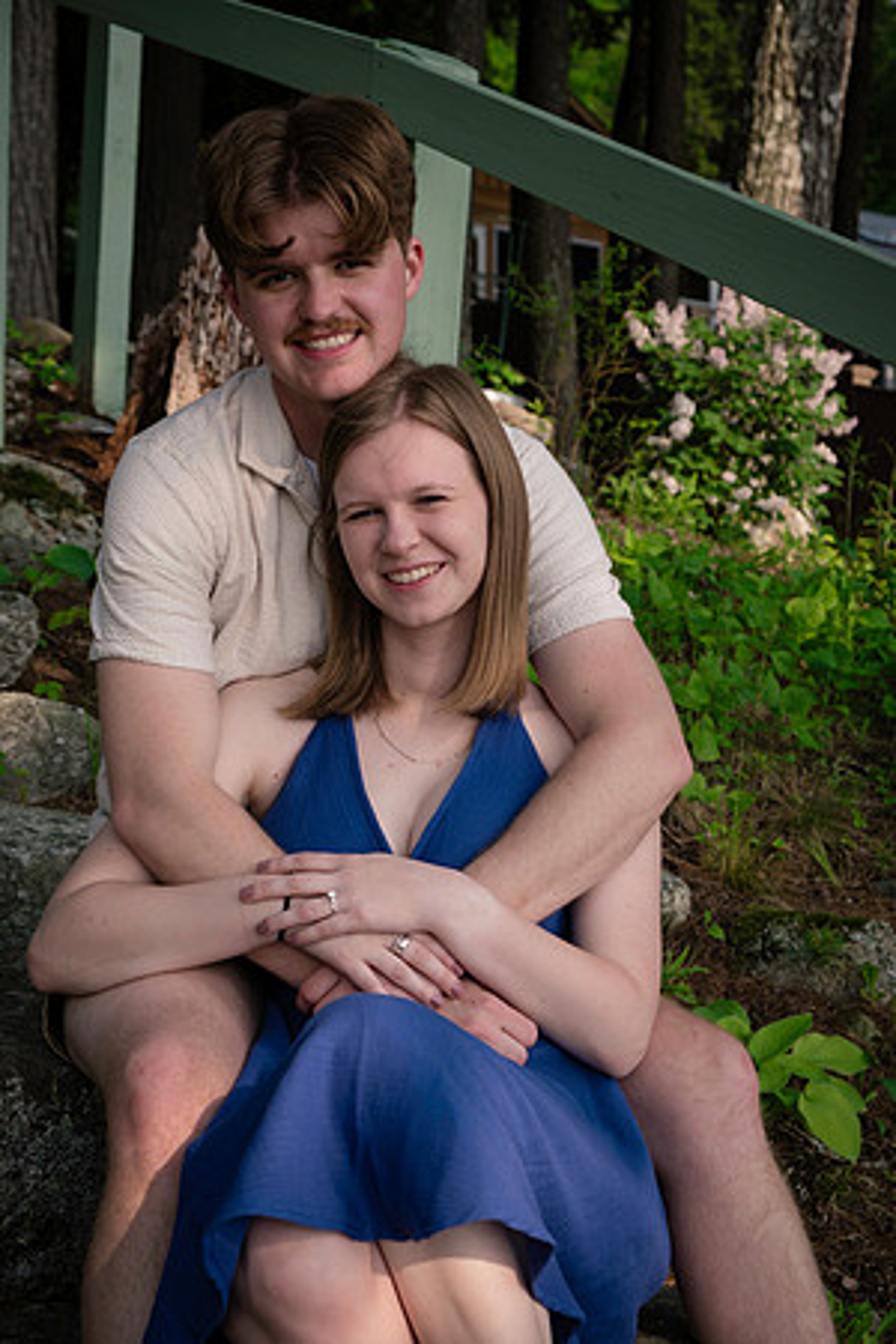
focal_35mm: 59
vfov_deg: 33.9
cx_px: 448
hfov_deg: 23.0
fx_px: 2202
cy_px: 672
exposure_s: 1/500
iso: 320
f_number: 5.6
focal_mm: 39
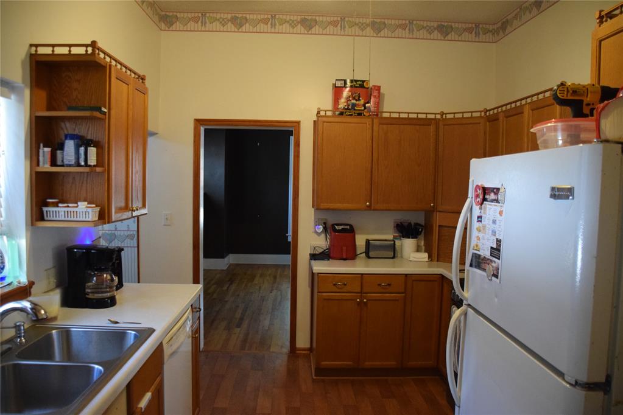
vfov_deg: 47.9
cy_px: 208
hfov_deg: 67.4
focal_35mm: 27
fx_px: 467
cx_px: 312
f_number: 3.5
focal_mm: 18
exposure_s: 1/160
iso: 3200
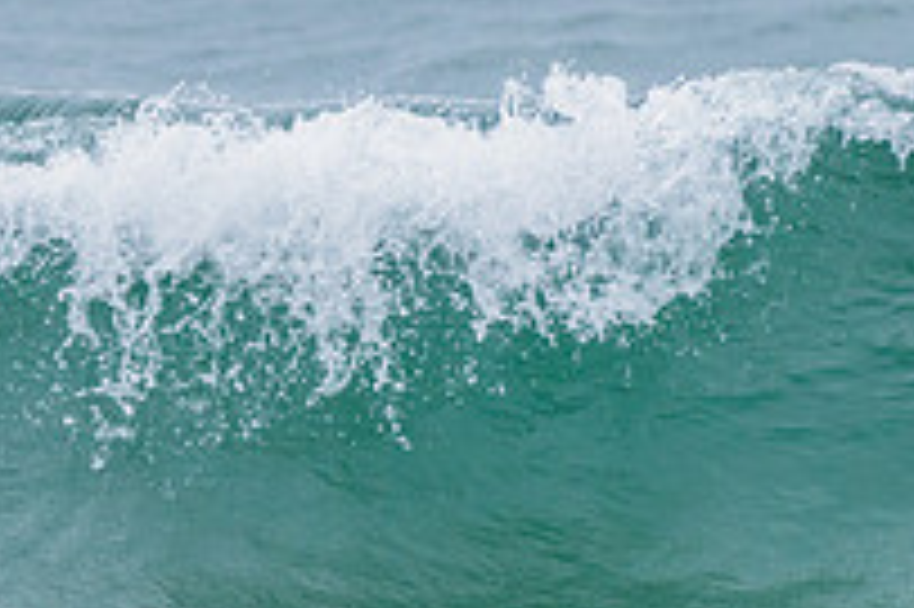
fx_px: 44419
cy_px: 447
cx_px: -178
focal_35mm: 1751
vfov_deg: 0.8
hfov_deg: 1.2
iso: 1000
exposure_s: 1/2000
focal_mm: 500
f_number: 5.6
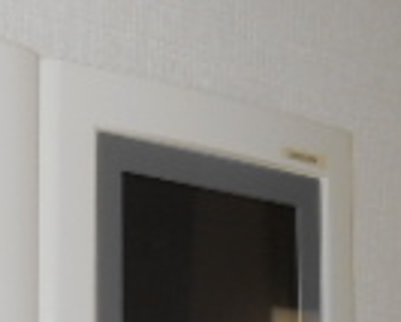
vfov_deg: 12.3
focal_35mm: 122
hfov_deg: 15.3
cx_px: -57
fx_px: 1451
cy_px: 424
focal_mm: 4.7
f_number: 3.4
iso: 80
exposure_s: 1/25
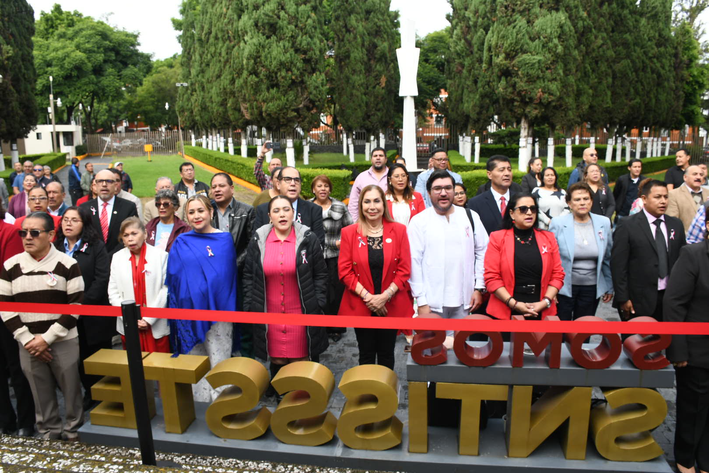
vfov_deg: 47.9
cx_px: 354
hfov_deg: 67.4
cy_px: 236
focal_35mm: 27
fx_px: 532
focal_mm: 18
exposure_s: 1/125
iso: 250
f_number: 9
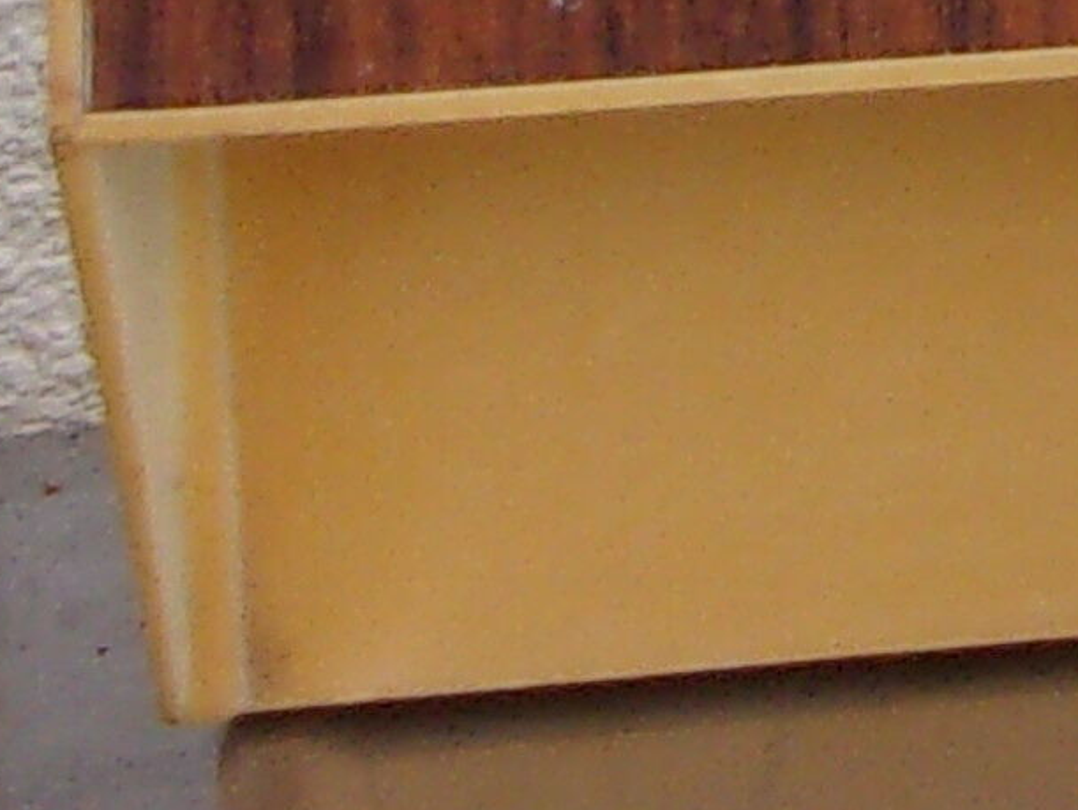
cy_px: -1502
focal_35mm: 211
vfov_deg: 6.5
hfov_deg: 8.2
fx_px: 6575
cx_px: 3079
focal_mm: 5.1
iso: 80
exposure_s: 1/240
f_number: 3.9
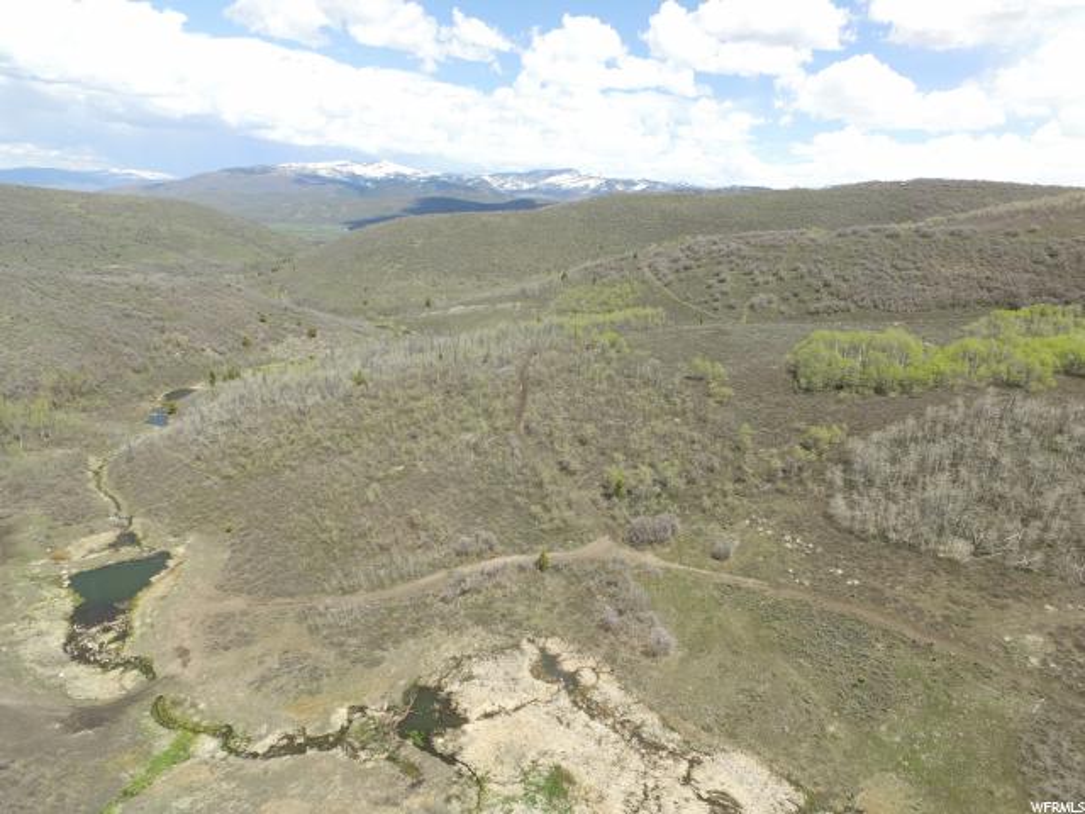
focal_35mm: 20
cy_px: 407
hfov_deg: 81.7
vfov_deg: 66.0
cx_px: 542
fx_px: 627
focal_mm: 3.61
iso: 100
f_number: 2.8
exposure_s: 1/690
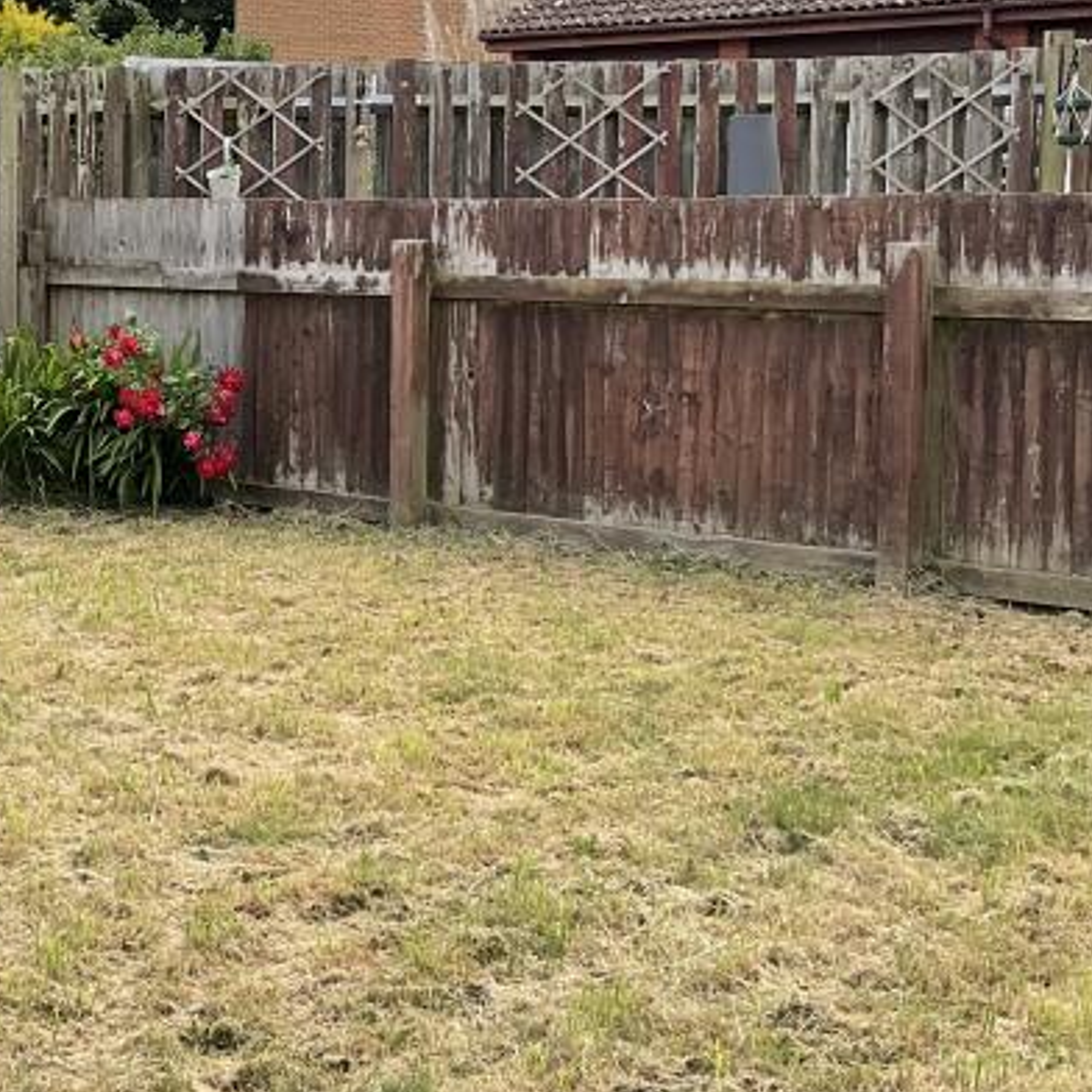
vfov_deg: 25.6
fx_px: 2391
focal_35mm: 67
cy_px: 390
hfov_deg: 24.9
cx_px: 92
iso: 16
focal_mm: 3
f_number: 1.8
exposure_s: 1/482
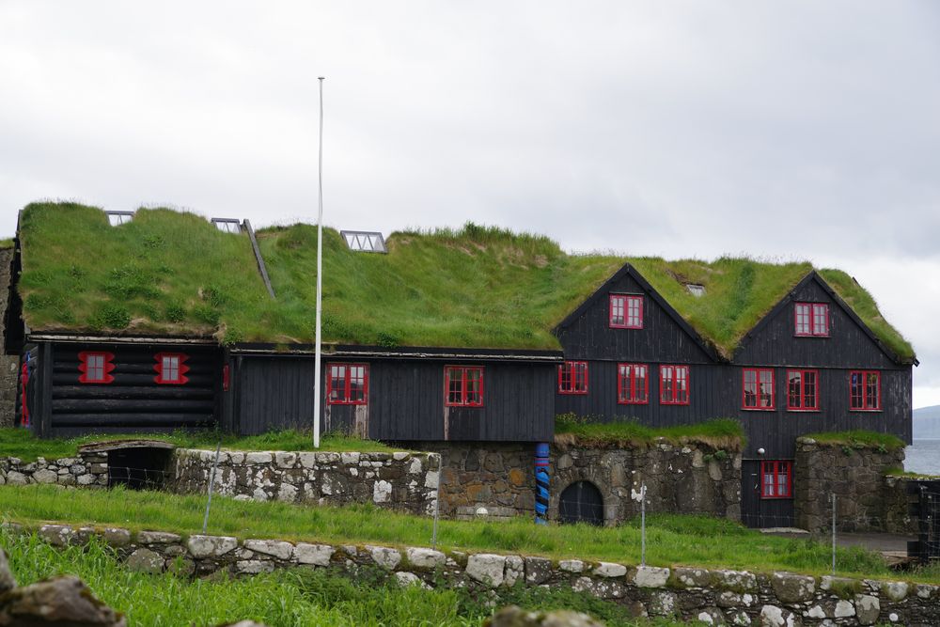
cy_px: 314
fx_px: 1515
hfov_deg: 34.5
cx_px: 470
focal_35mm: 58
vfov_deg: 23.4
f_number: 5.6
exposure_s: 1/320
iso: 800
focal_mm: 58
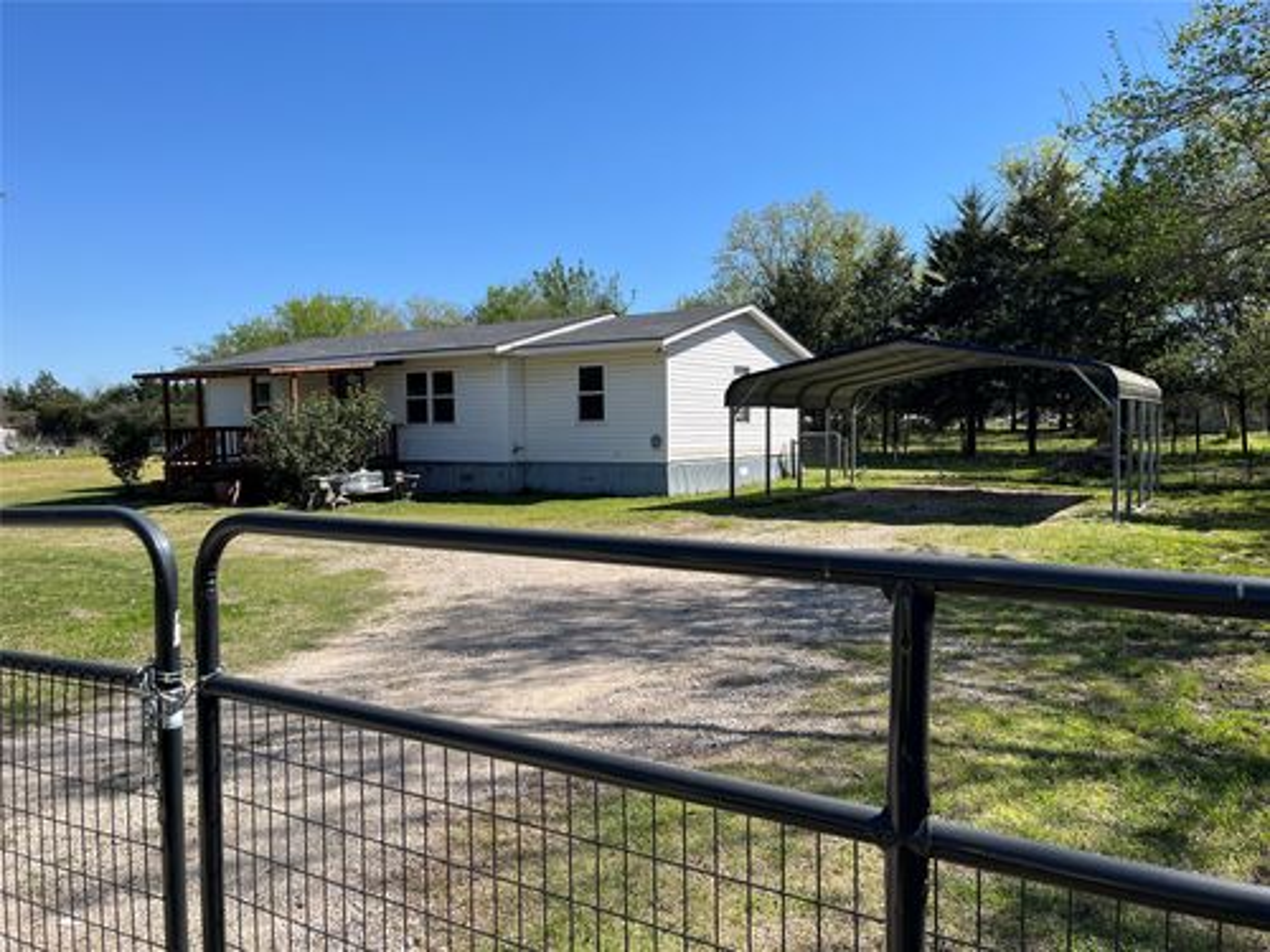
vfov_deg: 53.1
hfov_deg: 67.3
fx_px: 954
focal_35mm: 26
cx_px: 635
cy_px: 476
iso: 50
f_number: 1.6
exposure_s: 1/2825
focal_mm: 5.1
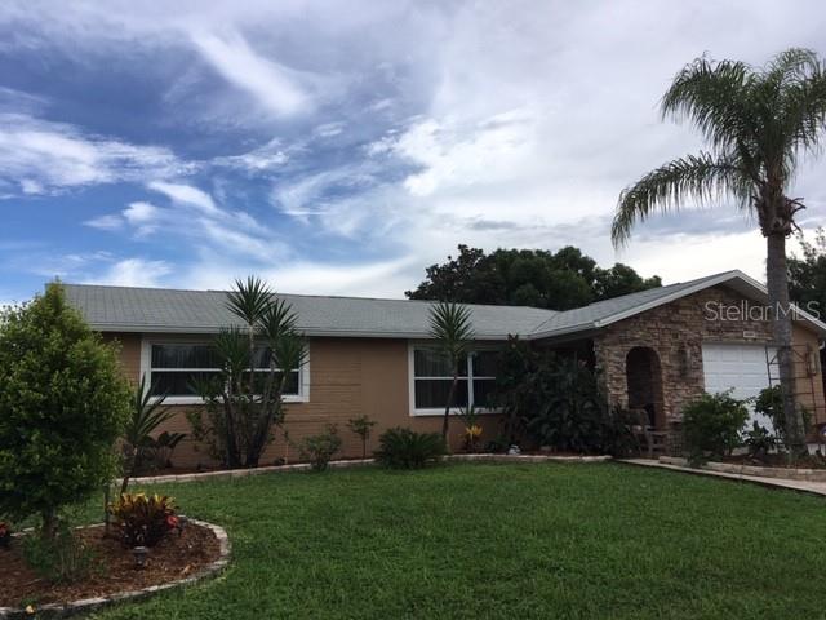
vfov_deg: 48.2
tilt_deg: +9.8
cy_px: 310
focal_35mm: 29
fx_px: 692
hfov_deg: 61.7
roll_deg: +2.1
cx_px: 413
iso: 25
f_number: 2.2
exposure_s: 1/1241
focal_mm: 4.15
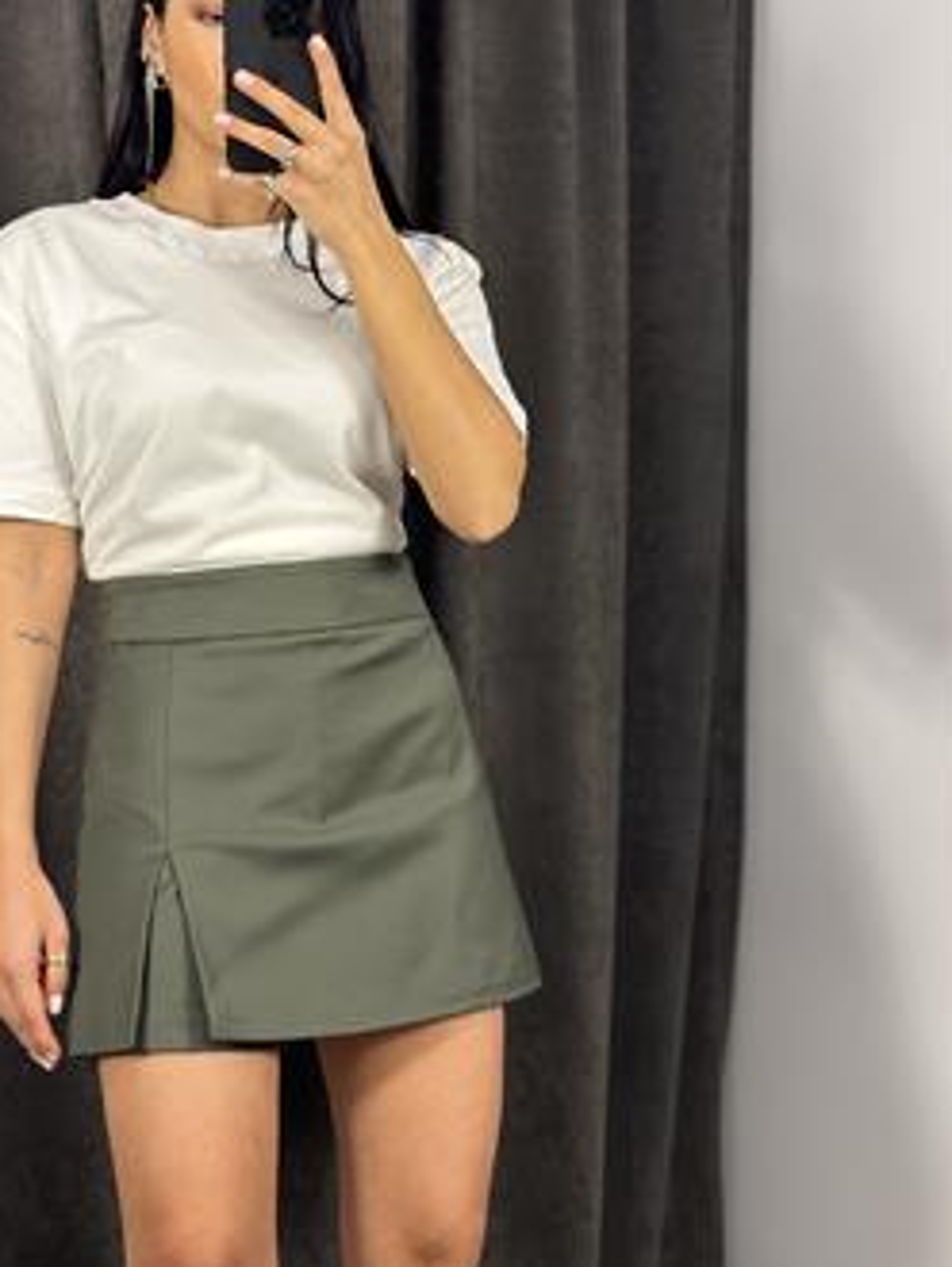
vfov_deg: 32.1
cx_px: 369
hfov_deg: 24.4
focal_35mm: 60
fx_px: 2197
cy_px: 516
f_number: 1.78
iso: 125
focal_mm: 6.86
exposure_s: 1/100
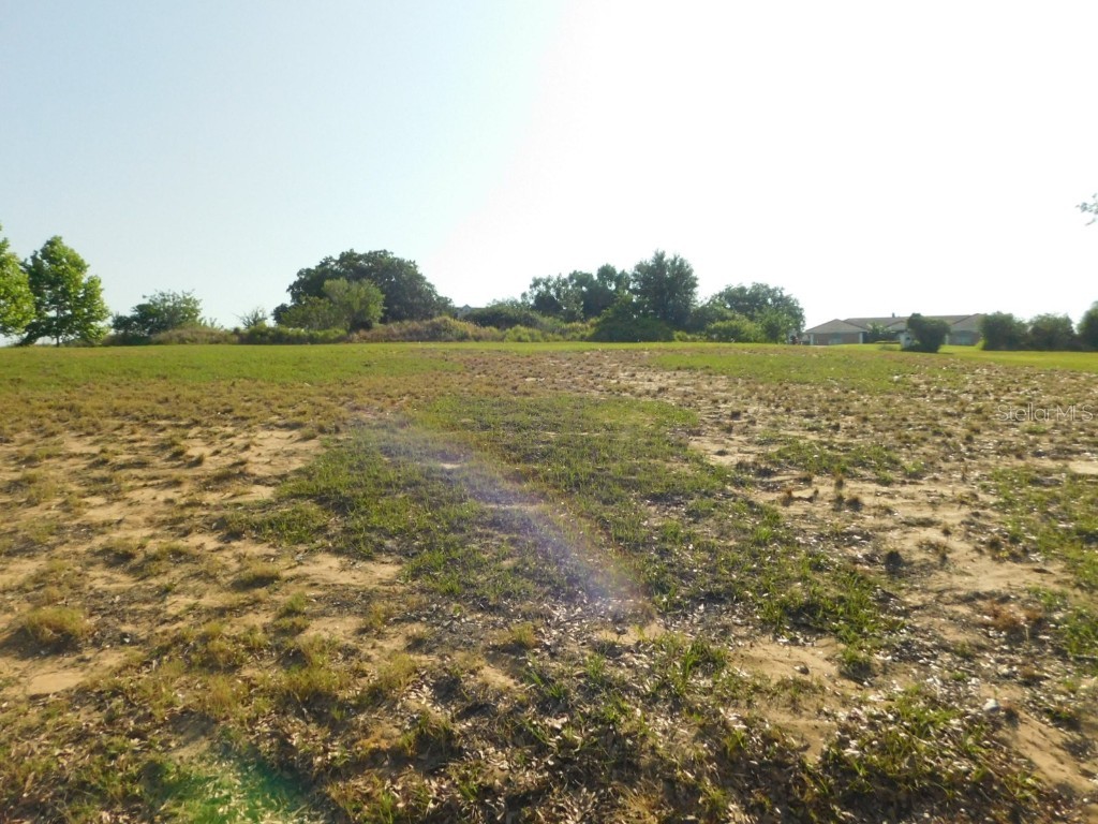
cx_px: 549
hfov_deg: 73.9
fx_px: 730
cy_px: 412
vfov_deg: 58.9
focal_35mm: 23
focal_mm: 4
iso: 400
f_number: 6
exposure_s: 1/1500
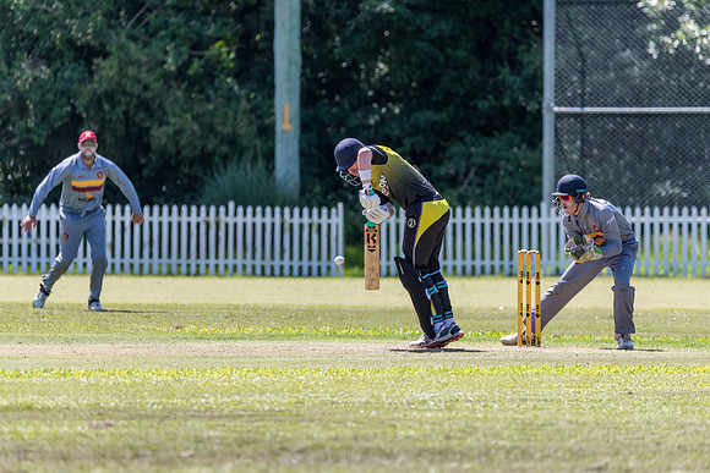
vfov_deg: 2.8
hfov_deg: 4.1
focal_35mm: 498
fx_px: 9824
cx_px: 376
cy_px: 219
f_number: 6.3
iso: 900
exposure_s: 1/2000
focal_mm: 460
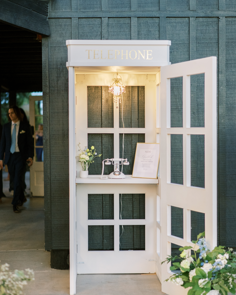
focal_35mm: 66
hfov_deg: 23.1
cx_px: 117
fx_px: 576
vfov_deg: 28.7
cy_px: 146
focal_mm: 58
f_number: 1.4
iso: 2000
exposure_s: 1/400
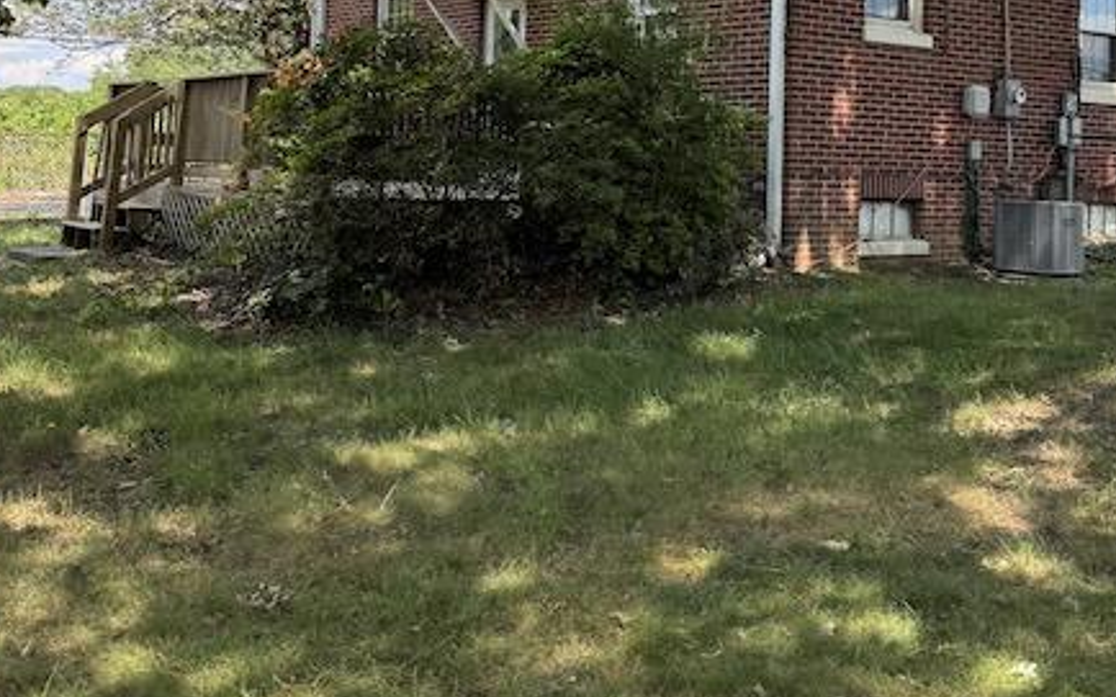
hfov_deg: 44.3
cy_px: 100
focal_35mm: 45
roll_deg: -0.4
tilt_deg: +1.5
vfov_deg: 27.7
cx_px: 622
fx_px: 1368
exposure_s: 1/952
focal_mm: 6.76
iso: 80
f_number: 1.78
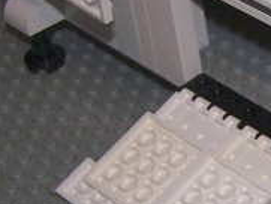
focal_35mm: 170
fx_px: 1332
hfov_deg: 10.9
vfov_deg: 8.7
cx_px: 475
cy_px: 188
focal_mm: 8
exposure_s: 1/60
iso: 140
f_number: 3
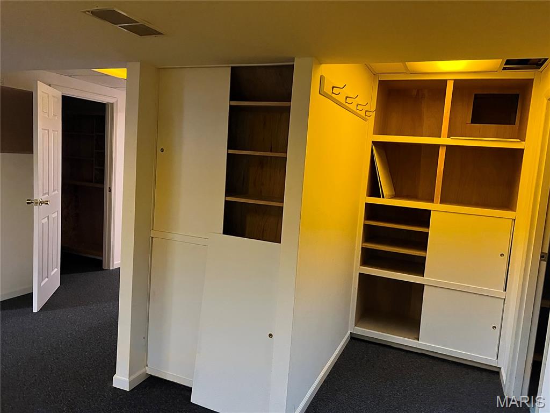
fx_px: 413
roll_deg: -3.6
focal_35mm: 26
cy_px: 206
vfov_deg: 53.1
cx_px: 275
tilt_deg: -4.5
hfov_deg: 67.3
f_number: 1.5
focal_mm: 5.7
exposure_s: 1/60
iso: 500
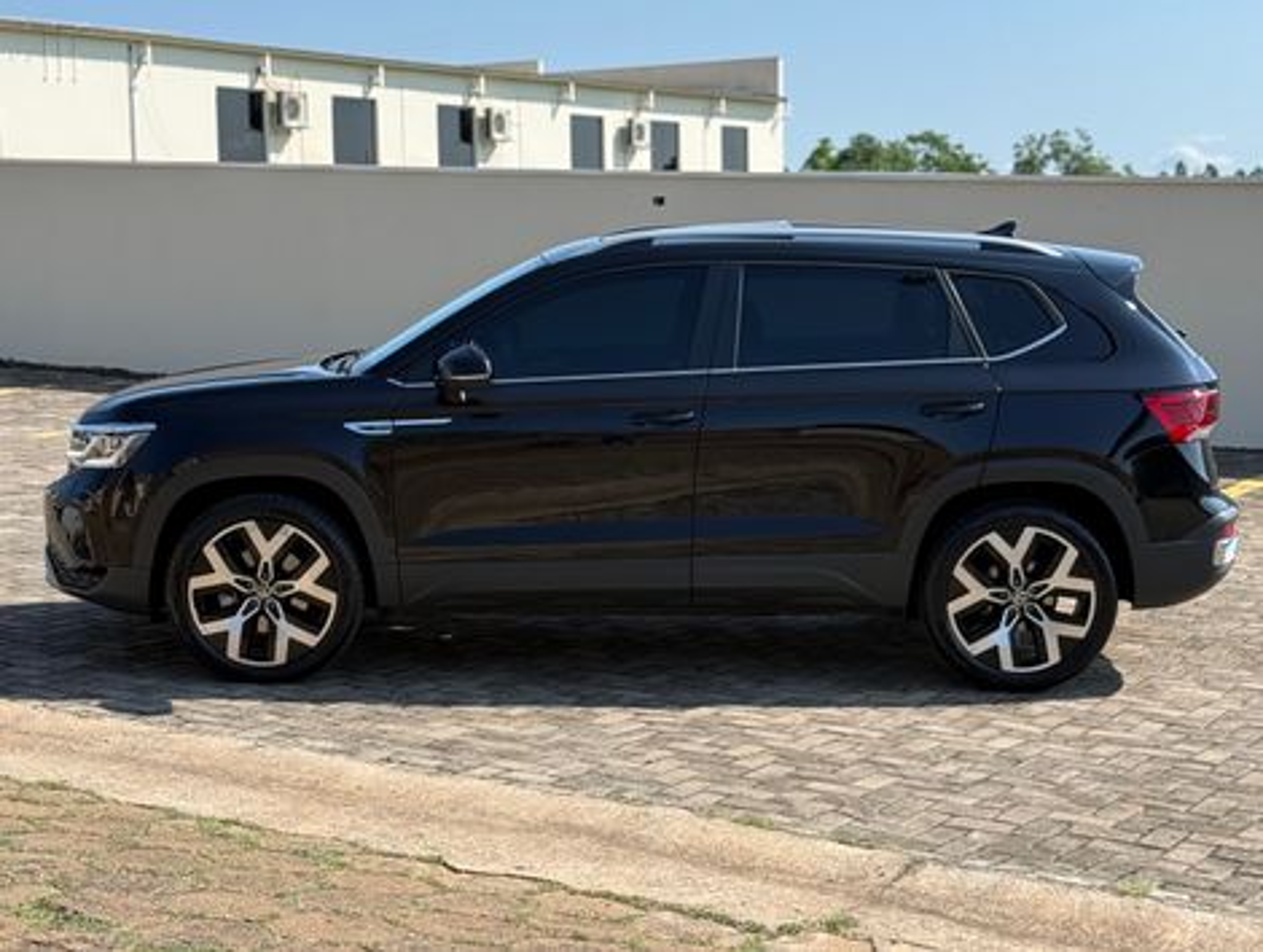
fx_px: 1754
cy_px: 476
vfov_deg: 30.3
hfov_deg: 39.6
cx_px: 632
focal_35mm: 48
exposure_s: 1/2273
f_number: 1.78
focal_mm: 6.76
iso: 100
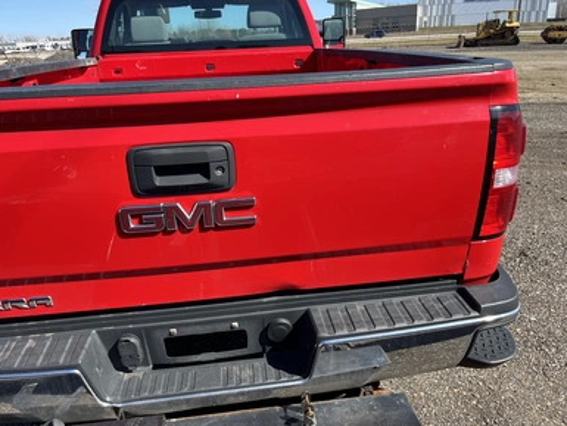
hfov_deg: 65.3
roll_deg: +4.1
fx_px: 442
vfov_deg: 51.4
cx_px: 275
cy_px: 220
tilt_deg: -22.7
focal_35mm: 27
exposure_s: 1/1096
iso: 50
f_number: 1.6
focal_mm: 5.1
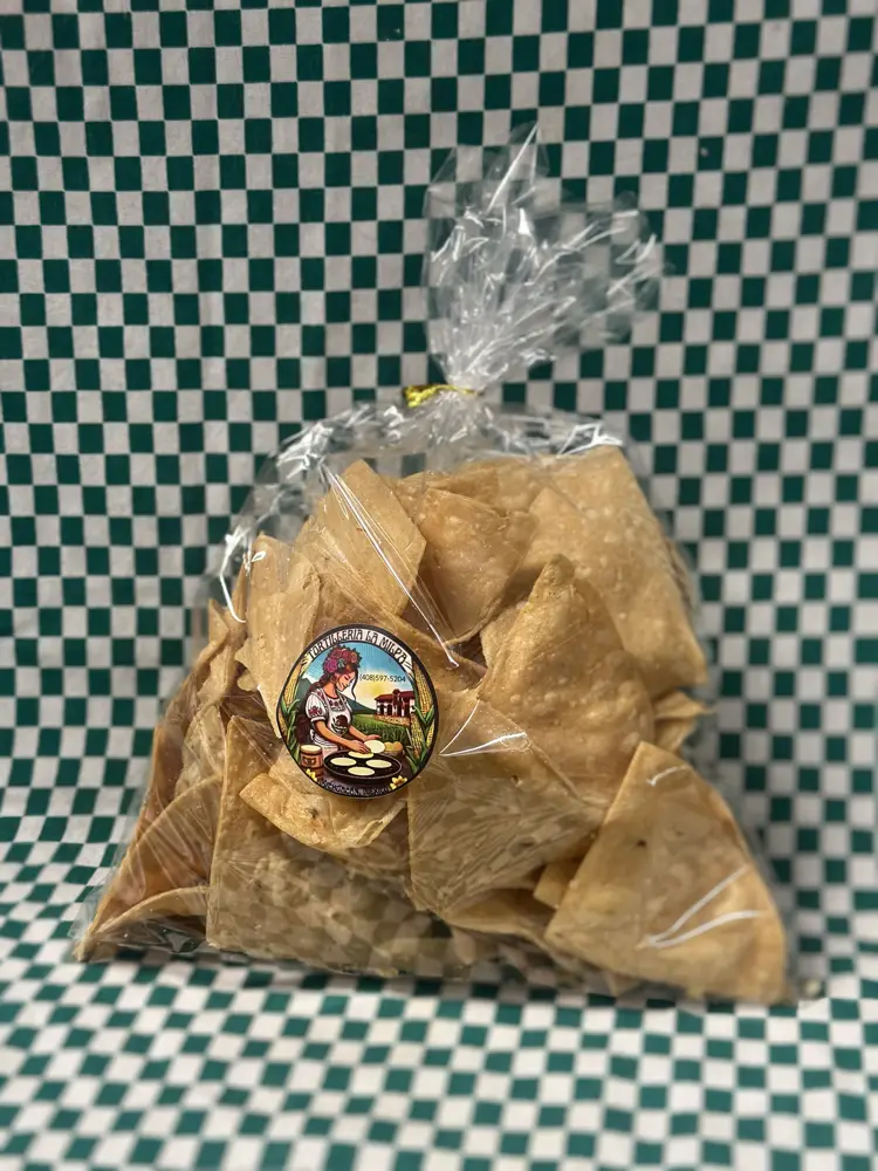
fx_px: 1623
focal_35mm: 48
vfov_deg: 39.7
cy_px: 586
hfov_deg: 30.3
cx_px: 439
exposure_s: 1/60
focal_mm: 6.86
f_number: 1.78
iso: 160
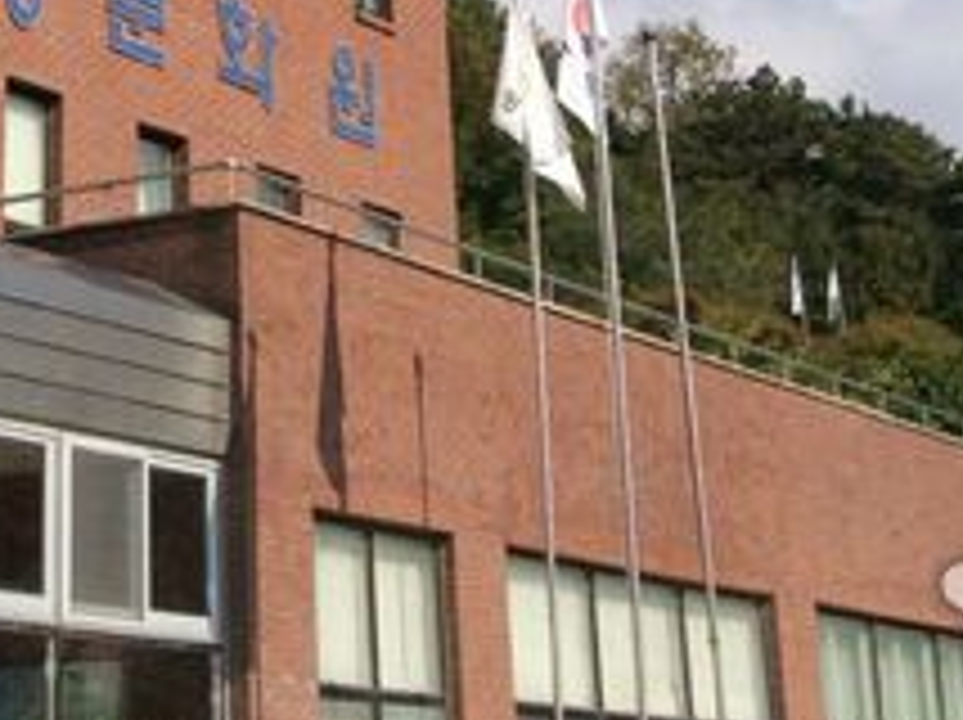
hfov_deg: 18.0
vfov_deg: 12.9
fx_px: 3001
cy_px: -378
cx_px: 110
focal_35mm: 108
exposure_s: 1/2387
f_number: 2.4
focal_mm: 3.3
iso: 32
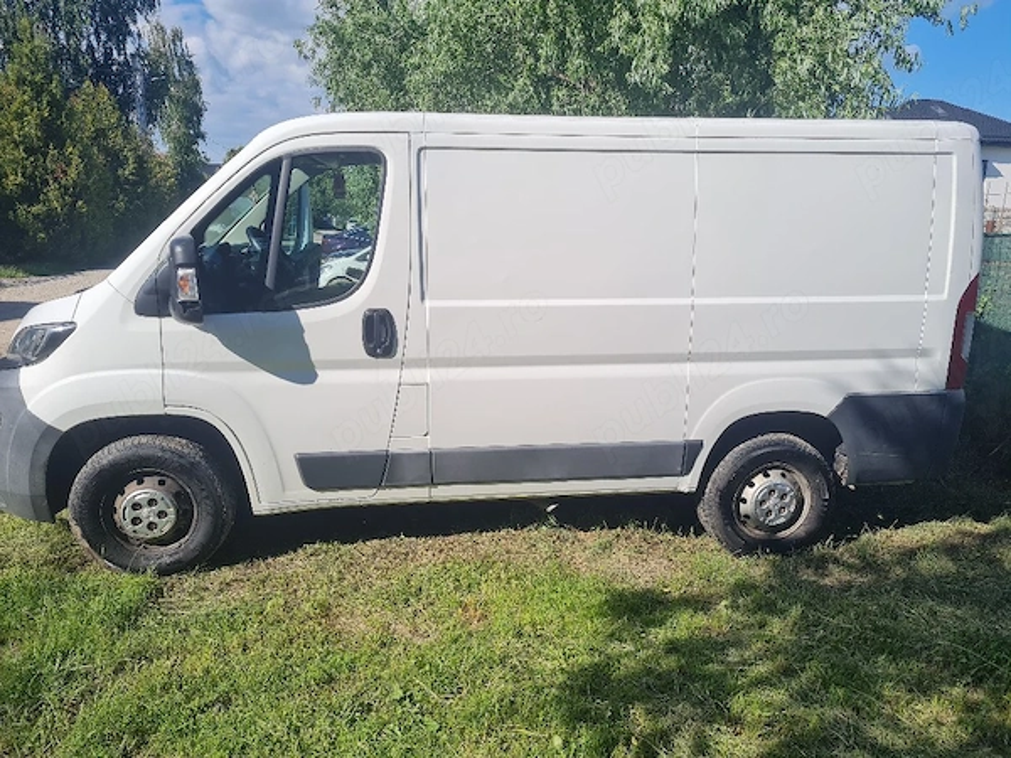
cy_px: 379
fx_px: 759
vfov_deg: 53.1
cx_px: 506
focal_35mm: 26
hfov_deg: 67.3
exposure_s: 1/3333
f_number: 1.8
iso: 50
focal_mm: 5.4
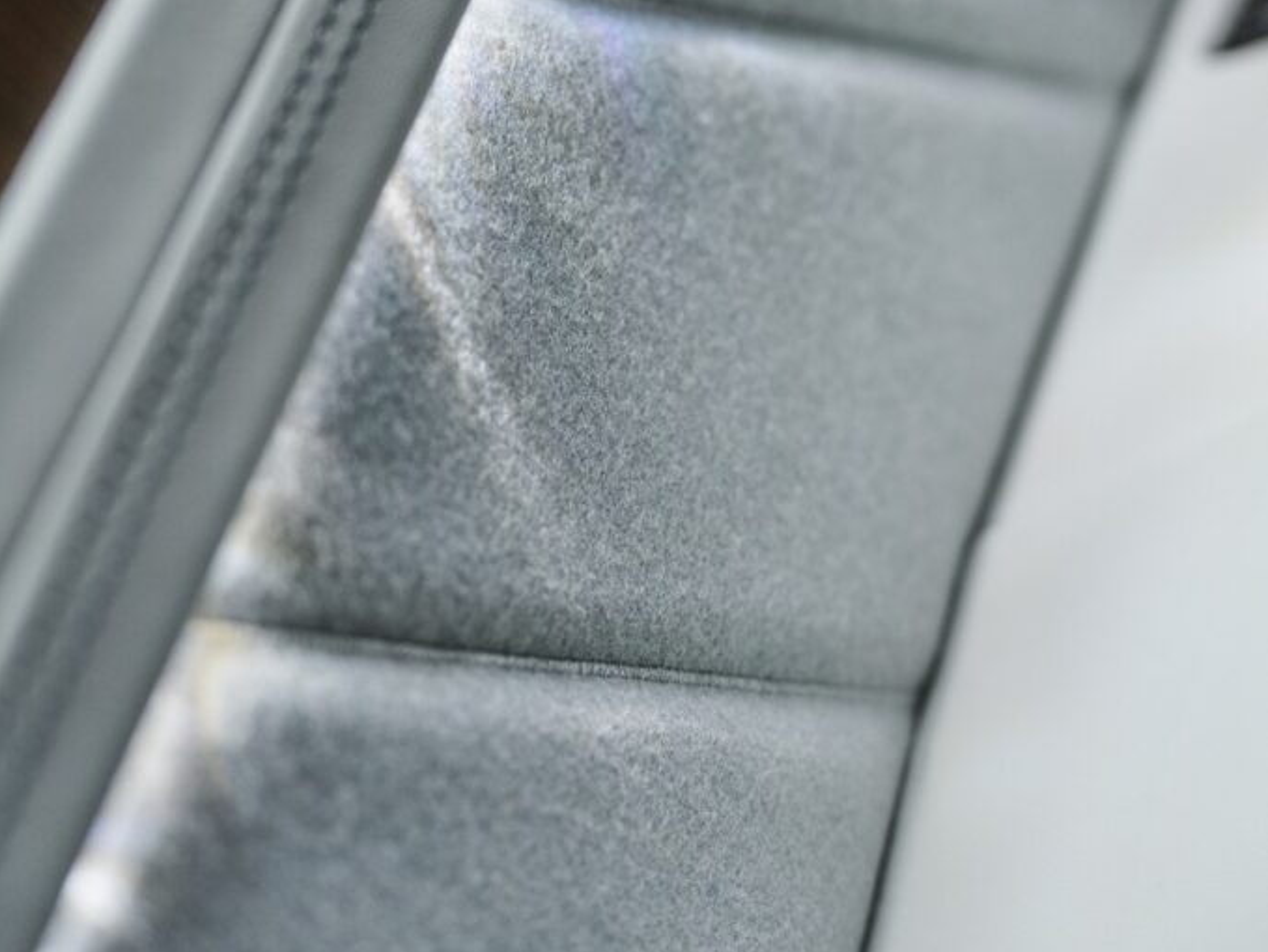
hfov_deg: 19.6
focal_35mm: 100
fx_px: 3665
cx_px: 634
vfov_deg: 14.8
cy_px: 250
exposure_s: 1/160
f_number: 4
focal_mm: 69
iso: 1250
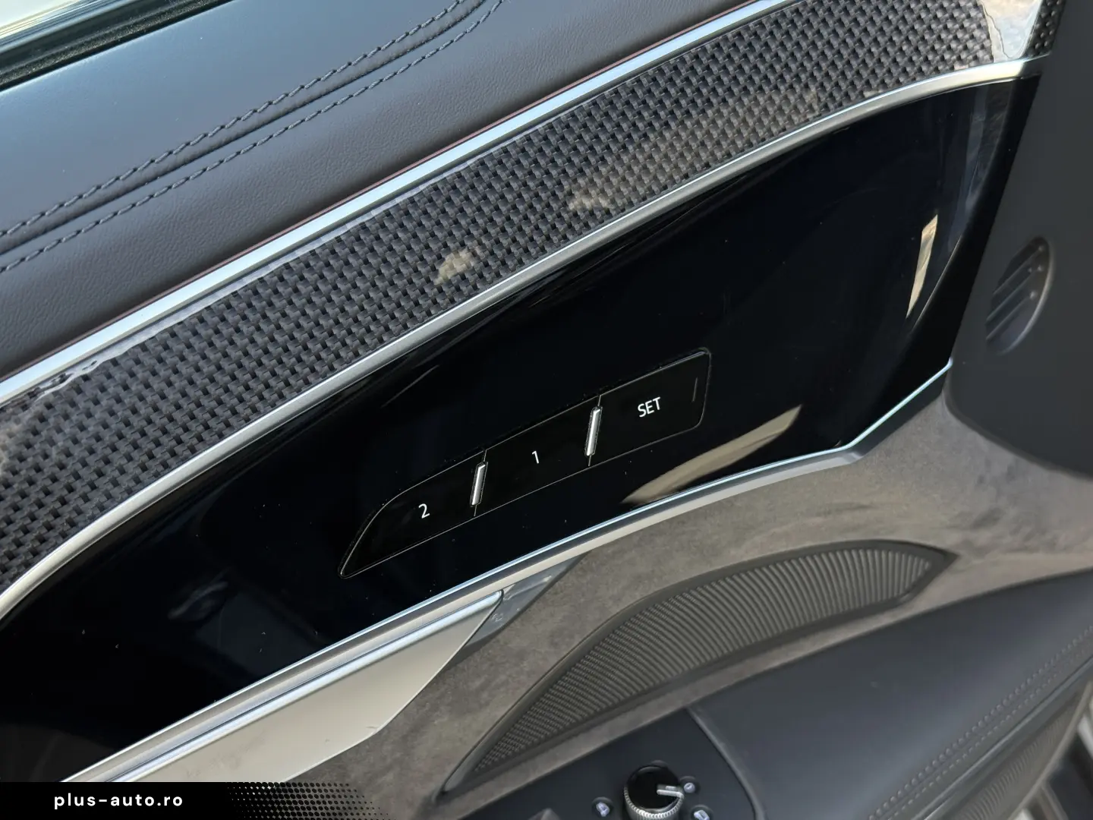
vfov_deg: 30.3
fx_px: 1516
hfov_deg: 39.7
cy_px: 410
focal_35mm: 48
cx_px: 546
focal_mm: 6.76
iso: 160
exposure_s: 1/83
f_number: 1.78
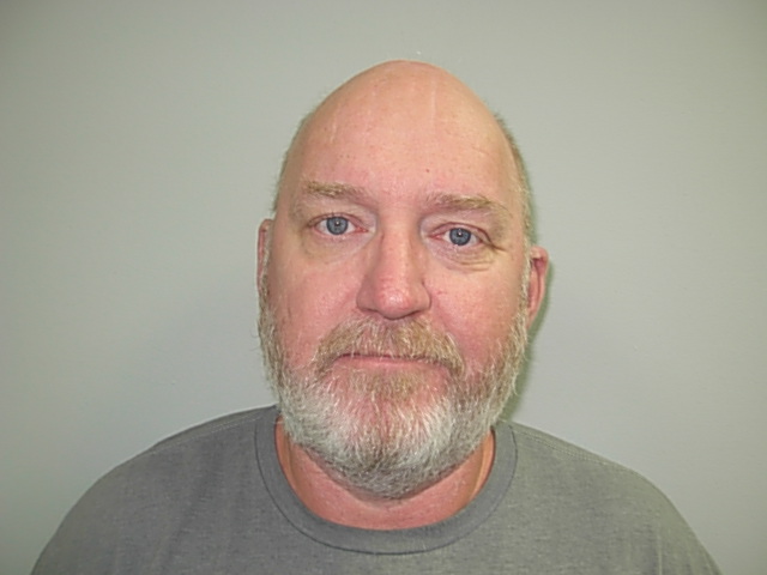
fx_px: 842
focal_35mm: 38
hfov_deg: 49.0
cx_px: 384
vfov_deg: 37.7
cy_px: 288
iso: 79
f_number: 2.9
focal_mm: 6.3
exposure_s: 1/22.6
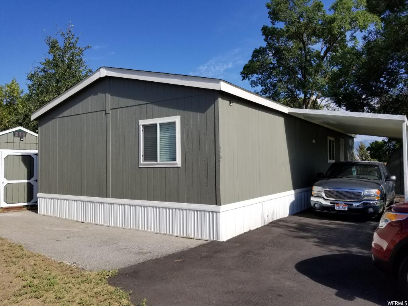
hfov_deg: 67.3
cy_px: 153
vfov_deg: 53.1
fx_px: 306
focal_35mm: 26
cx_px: 204
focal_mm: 4.3
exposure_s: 1/2912
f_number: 1.7
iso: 50
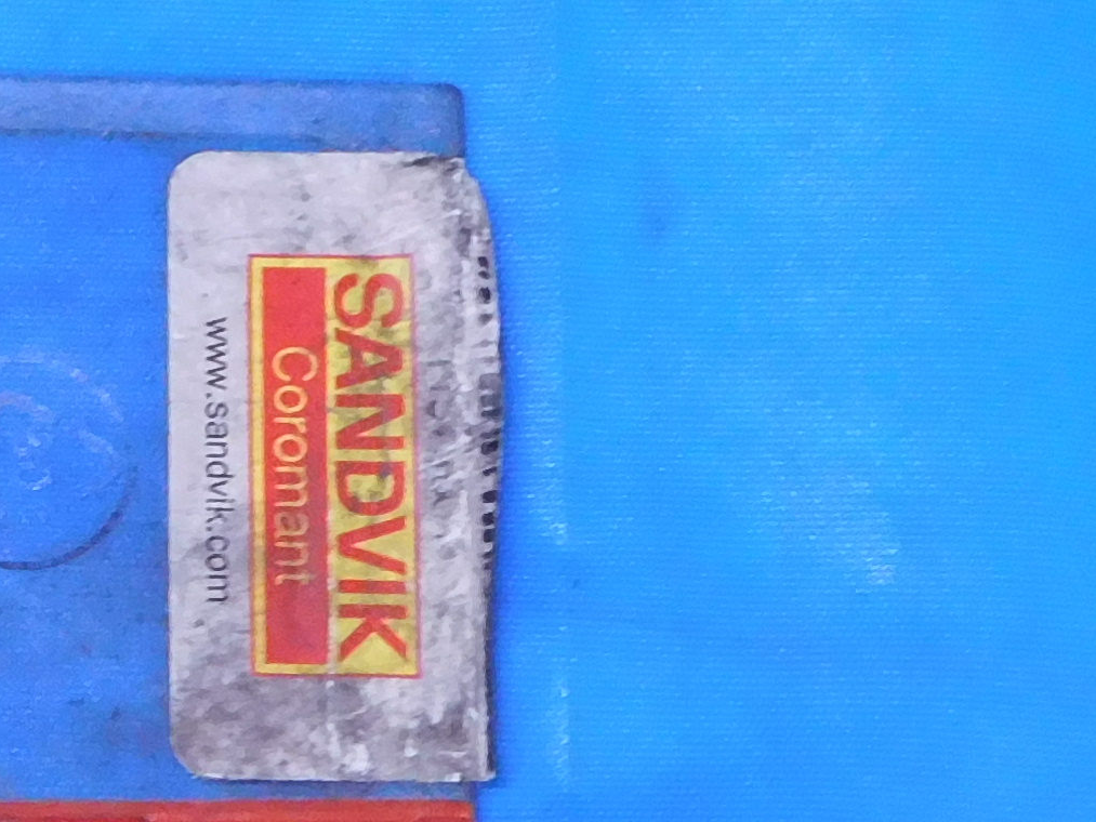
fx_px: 5763
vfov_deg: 8.2
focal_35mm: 182
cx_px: -235
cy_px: 519
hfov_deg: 10.7
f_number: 3.6
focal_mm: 7.1
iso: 400
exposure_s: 1/25
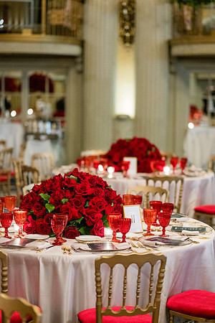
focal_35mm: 85
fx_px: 761
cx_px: 108
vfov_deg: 23.9
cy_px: 162
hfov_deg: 16.1
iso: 3200
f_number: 1.8
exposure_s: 1/60
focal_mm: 85
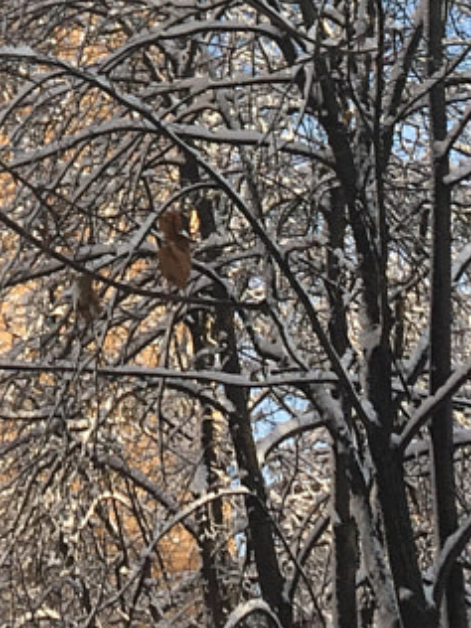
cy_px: -248
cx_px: -125
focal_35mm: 147
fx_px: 2667
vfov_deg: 12.9
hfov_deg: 9.9
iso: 25
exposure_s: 1/615
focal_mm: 4.15
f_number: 2.2
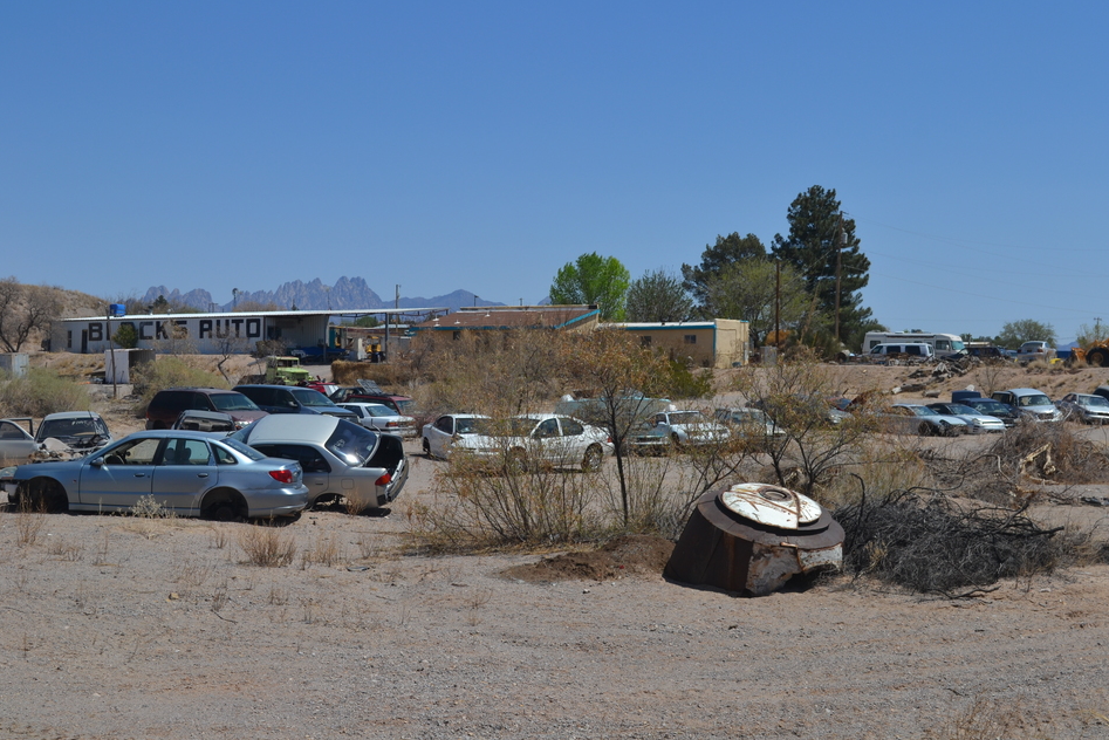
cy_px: 368
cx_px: 552
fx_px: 1756
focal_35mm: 57
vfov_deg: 23.8
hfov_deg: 35.0
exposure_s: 1/400
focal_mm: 36
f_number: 10
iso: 100
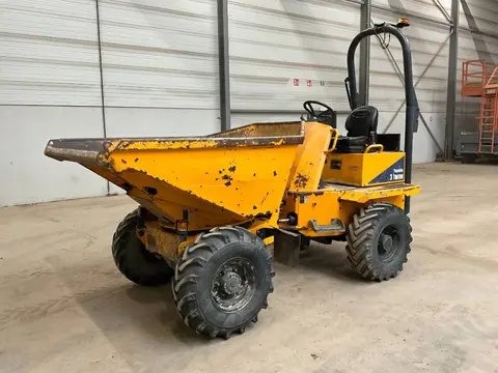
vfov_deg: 48.2
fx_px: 417
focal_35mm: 29
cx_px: 249
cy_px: 186
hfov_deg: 61.7
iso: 125
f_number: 1.8
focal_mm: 3
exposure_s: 1/60
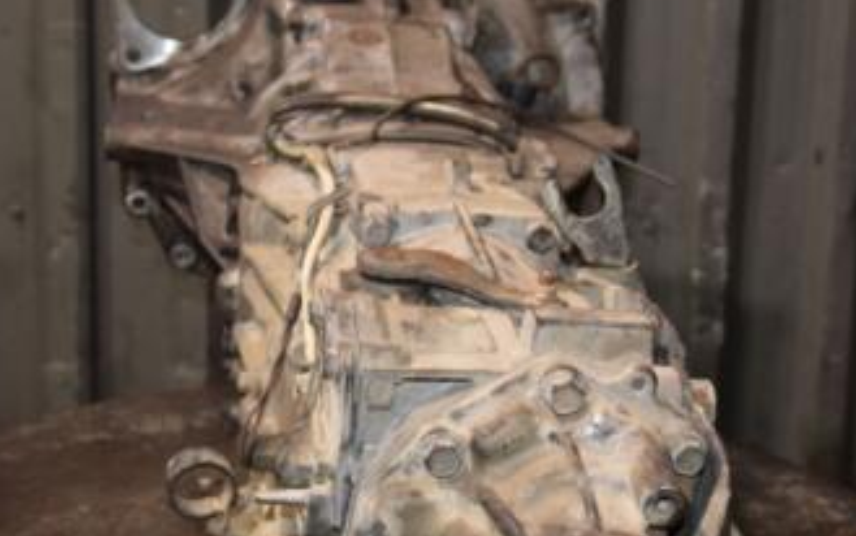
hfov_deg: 26.5
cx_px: 421
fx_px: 1821
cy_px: 310
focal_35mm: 78
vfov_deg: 16.7
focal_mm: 28
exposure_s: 1/60
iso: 800
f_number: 5
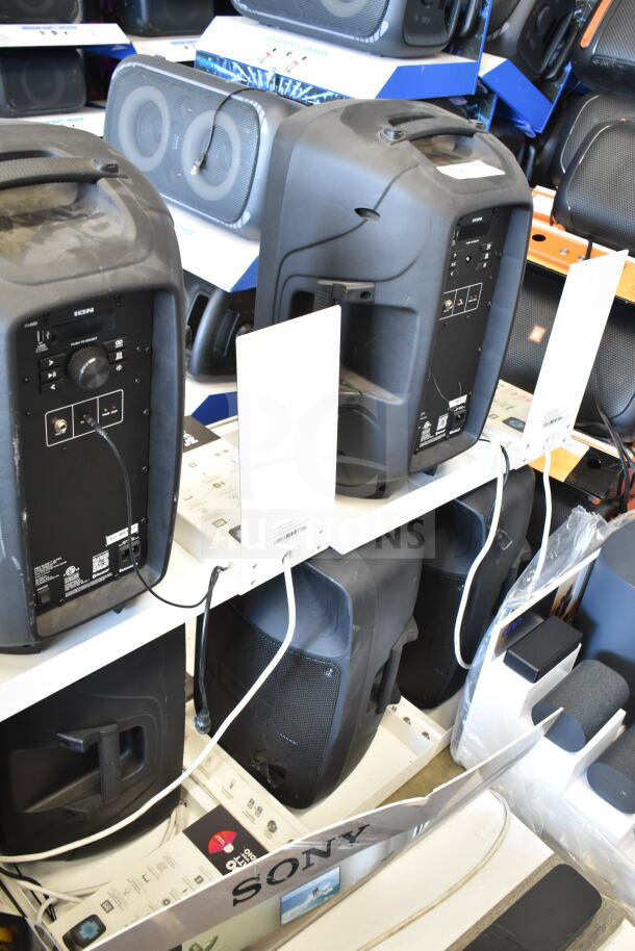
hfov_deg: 40.0
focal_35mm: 33
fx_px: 872
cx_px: 318
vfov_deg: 57.2
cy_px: 476
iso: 1600
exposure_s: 1/40
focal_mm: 22
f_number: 3.8
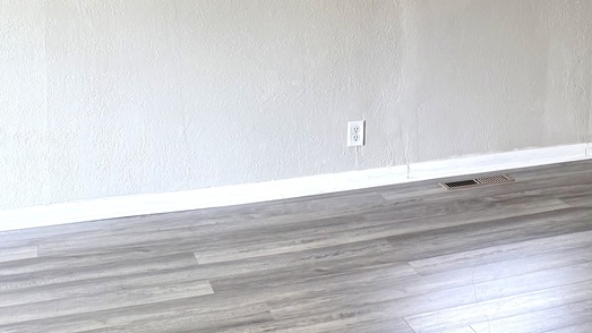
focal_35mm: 72
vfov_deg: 16.2
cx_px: 670
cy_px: -51
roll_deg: +0.7
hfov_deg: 26.7
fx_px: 1130
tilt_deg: -1.7
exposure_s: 1/60
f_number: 1.78
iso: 160
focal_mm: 6.76
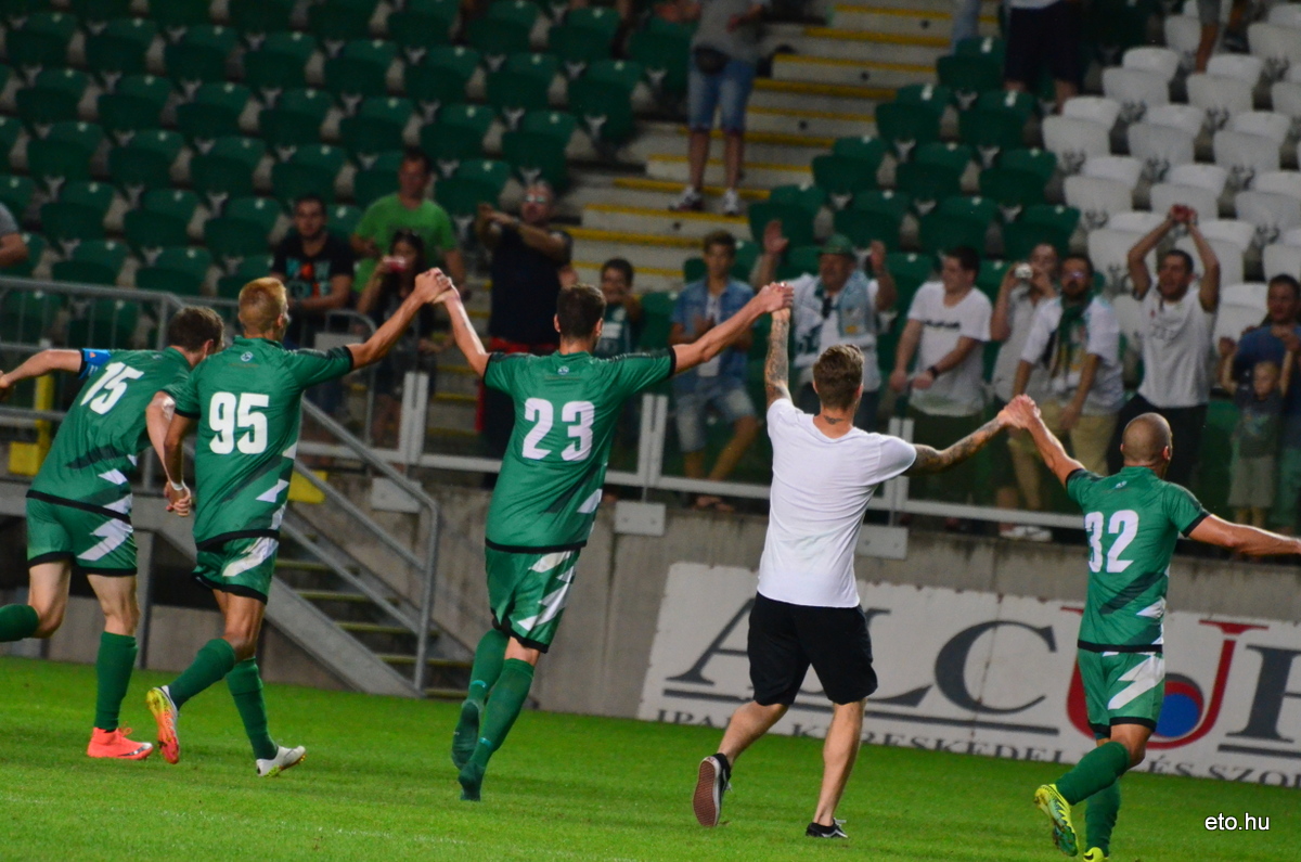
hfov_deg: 4.9
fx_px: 15148
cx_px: 650
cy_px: 431
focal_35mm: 420
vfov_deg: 3.3
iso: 4000
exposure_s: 1/500
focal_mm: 280
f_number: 6.3
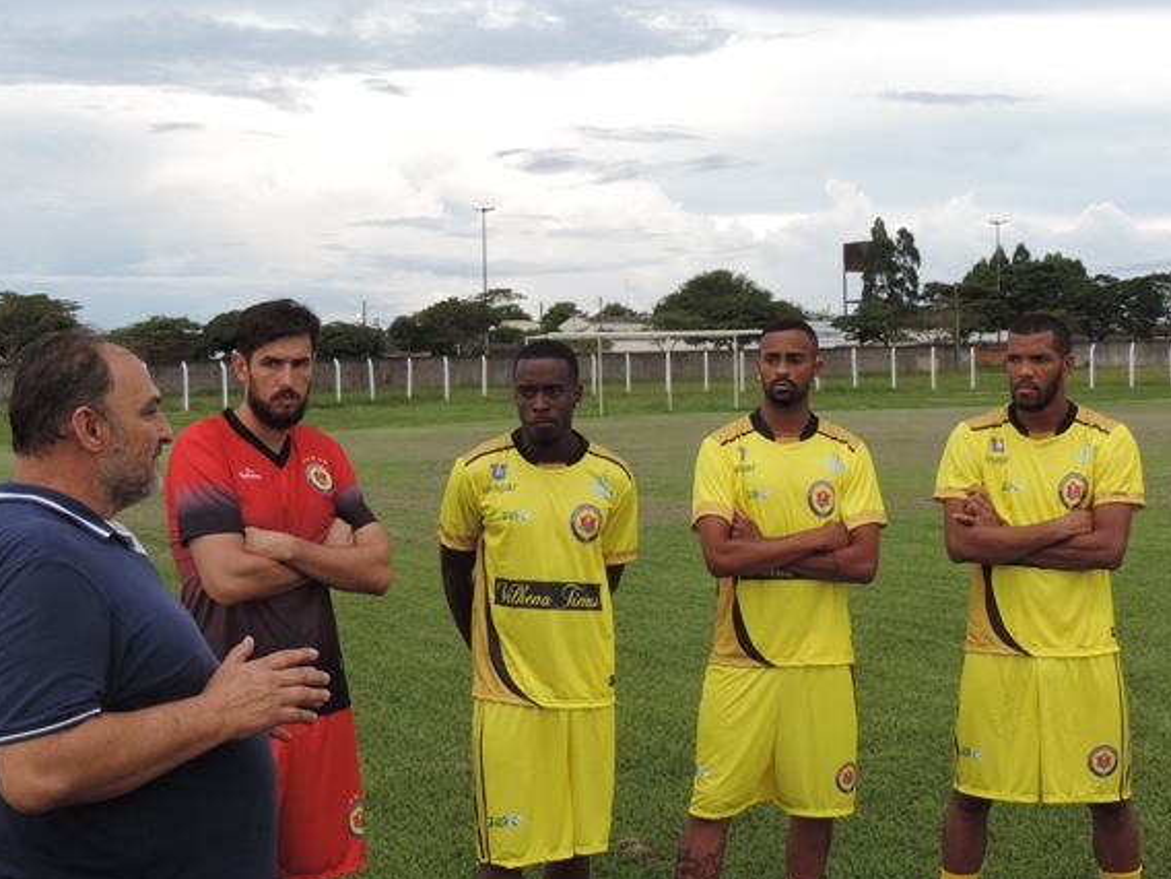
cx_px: 586
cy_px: 460
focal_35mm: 53
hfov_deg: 36.2
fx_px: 1793
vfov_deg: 27.5
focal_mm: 8.3
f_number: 3.5
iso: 80
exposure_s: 1/100
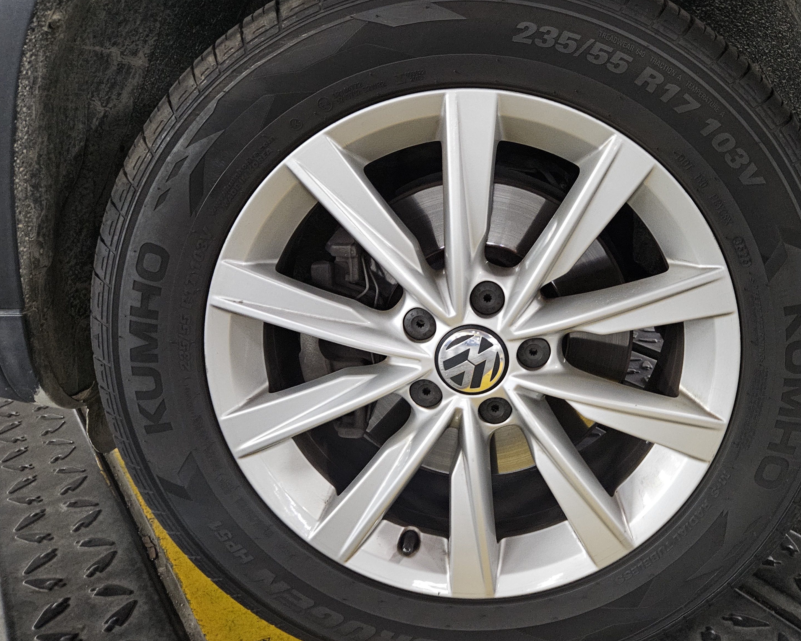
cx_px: 506
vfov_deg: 47.0
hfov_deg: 56.4
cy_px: 288
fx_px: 735
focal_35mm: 31
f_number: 1.8
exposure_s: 1/30
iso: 640
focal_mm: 5.4
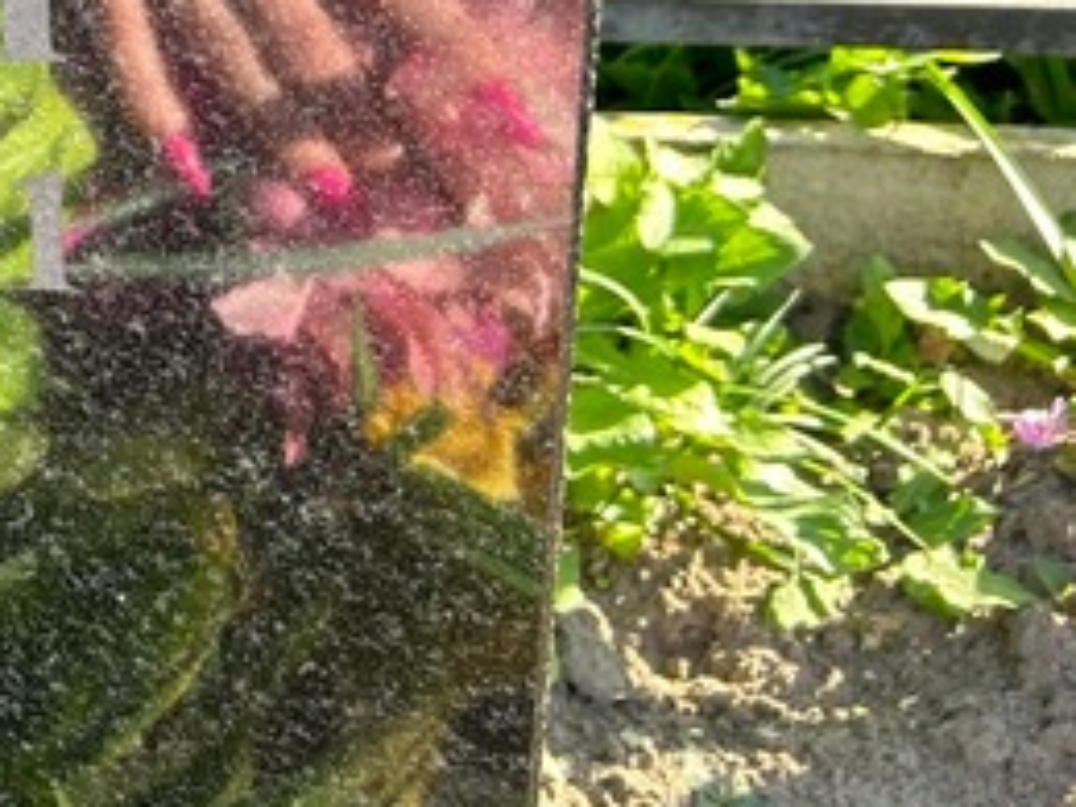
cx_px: -575
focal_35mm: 80
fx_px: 2487
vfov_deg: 16.9
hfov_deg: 20.6
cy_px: -360
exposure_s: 1/290
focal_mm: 5.7
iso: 40
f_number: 1.5
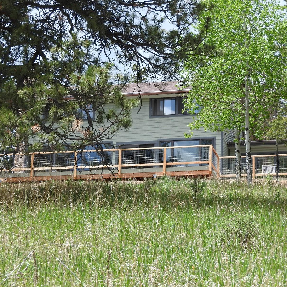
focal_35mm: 124
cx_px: 159
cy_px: 144
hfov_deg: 14.1
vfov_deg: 14.1
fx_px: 1163
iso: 100
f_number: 4.8
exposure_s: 1/320
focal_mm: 18.8
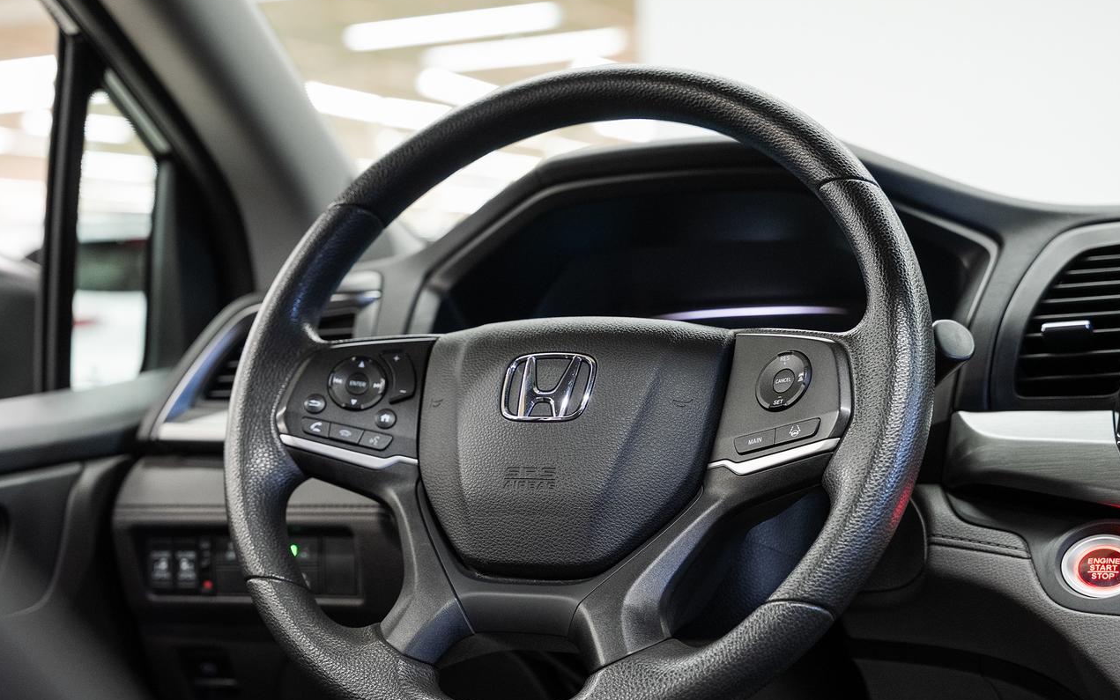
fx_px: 1832
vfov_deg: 21.6
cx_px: 526
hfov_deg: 34.0
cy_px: 391
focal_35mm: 60
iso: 800
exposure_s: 1/40
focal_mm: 47.4
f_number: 3.5
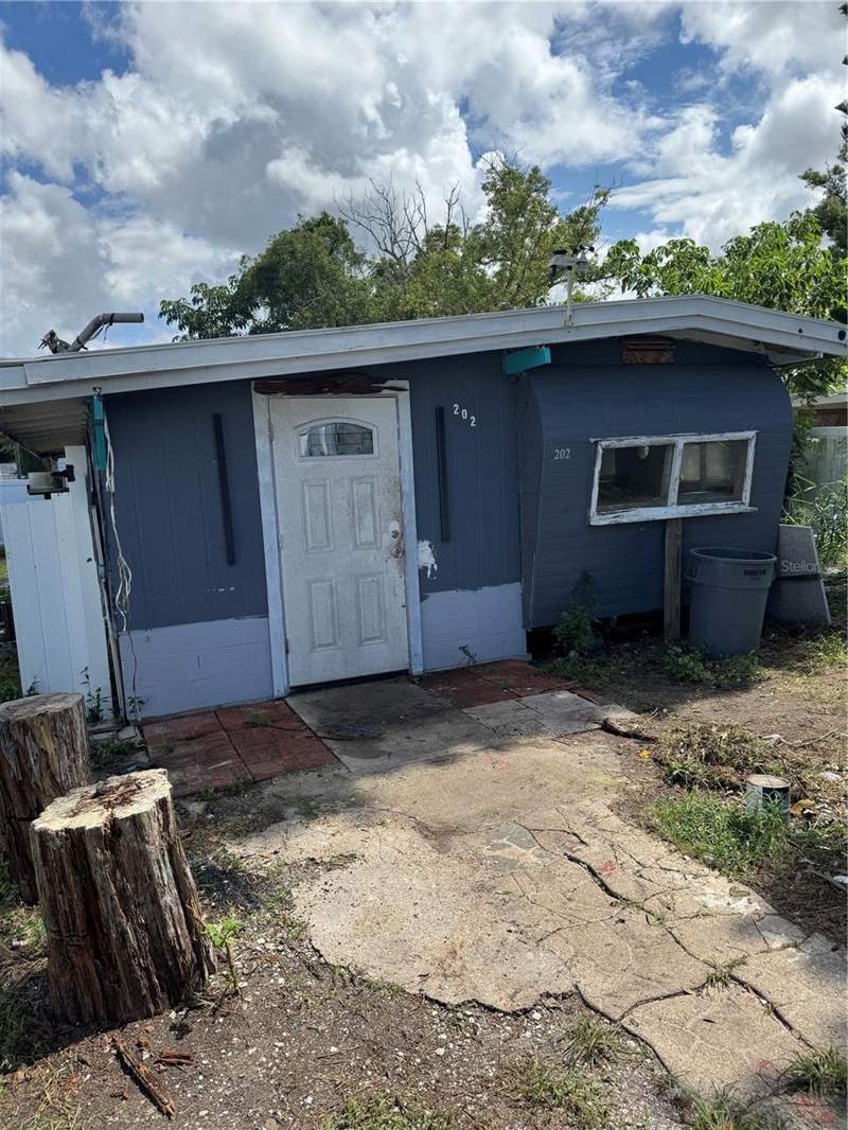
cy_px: 565
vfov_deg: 71.6
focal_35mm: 24
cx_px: 424
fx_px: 784
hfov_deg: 56.8
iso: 80
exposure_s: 1/3802
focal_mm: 6.76
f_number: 1.78
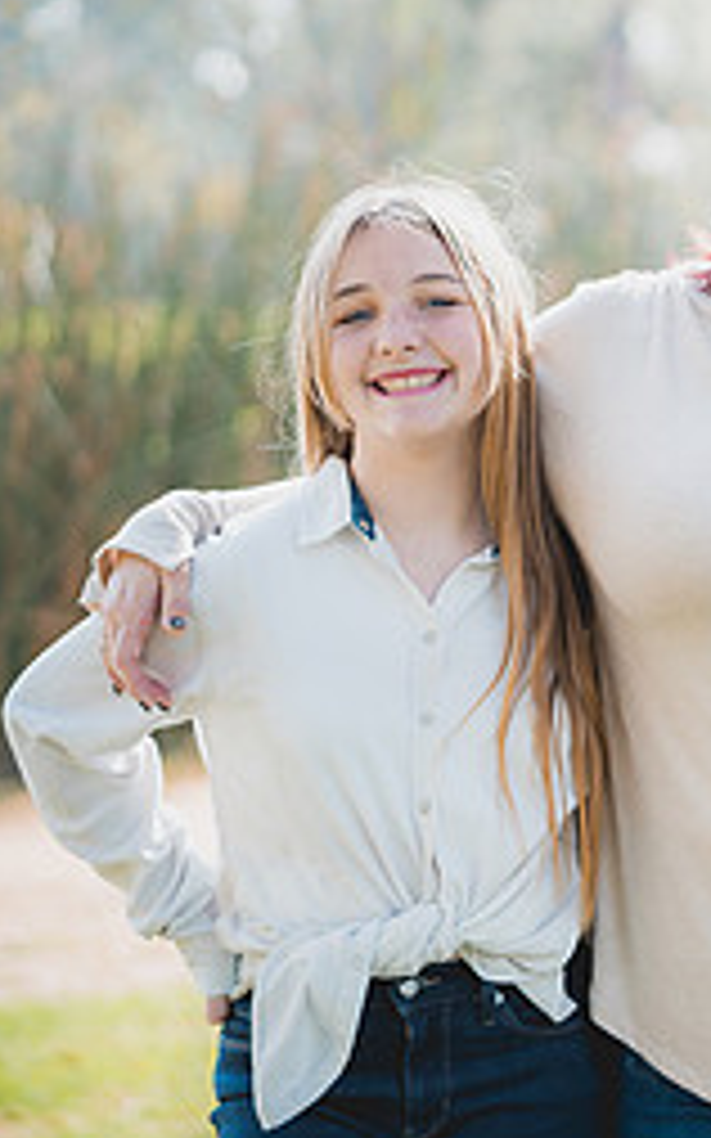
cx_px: 868
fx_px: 3629
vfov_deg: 17.8
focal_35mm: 117
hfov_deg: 11.0
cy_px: 600
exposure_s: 1/1600
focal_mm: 50
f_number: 1.4
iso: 250
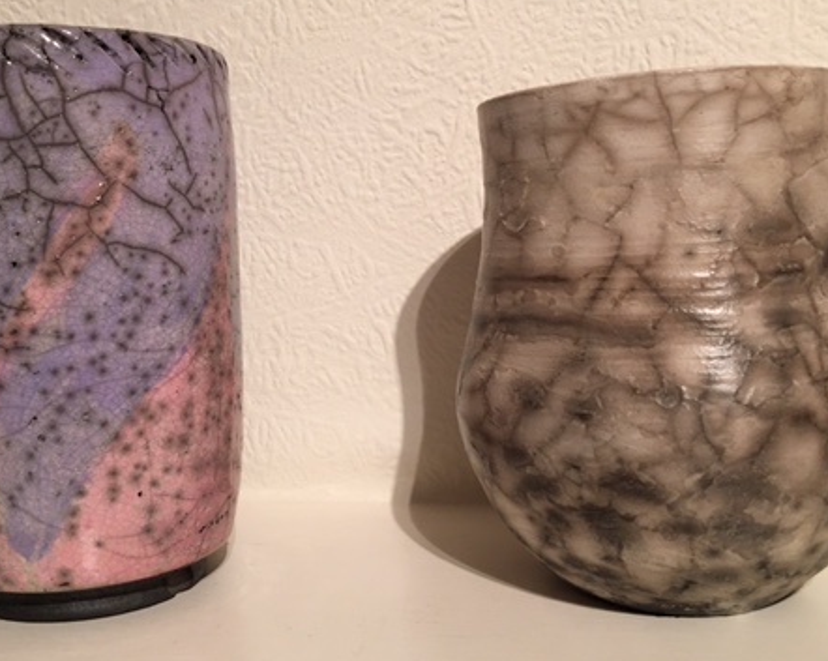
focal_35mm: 41
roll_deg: +2.4
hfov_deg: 44.7
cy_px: 294
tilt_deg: -3.2
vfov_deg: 36.4
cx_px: 367
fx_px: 1004
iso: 80
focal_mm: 4.15
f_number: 2.2
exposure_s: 1/17
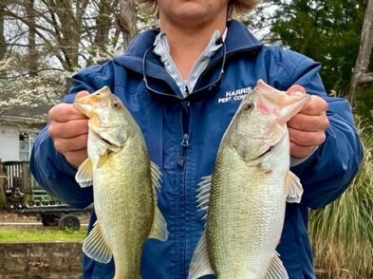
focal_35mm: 26
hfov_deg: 67.4
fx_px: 280
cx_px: 186
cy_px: 140
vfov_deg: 53.0
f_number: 1.6
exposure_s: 1/121
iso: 100
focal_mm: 5.1
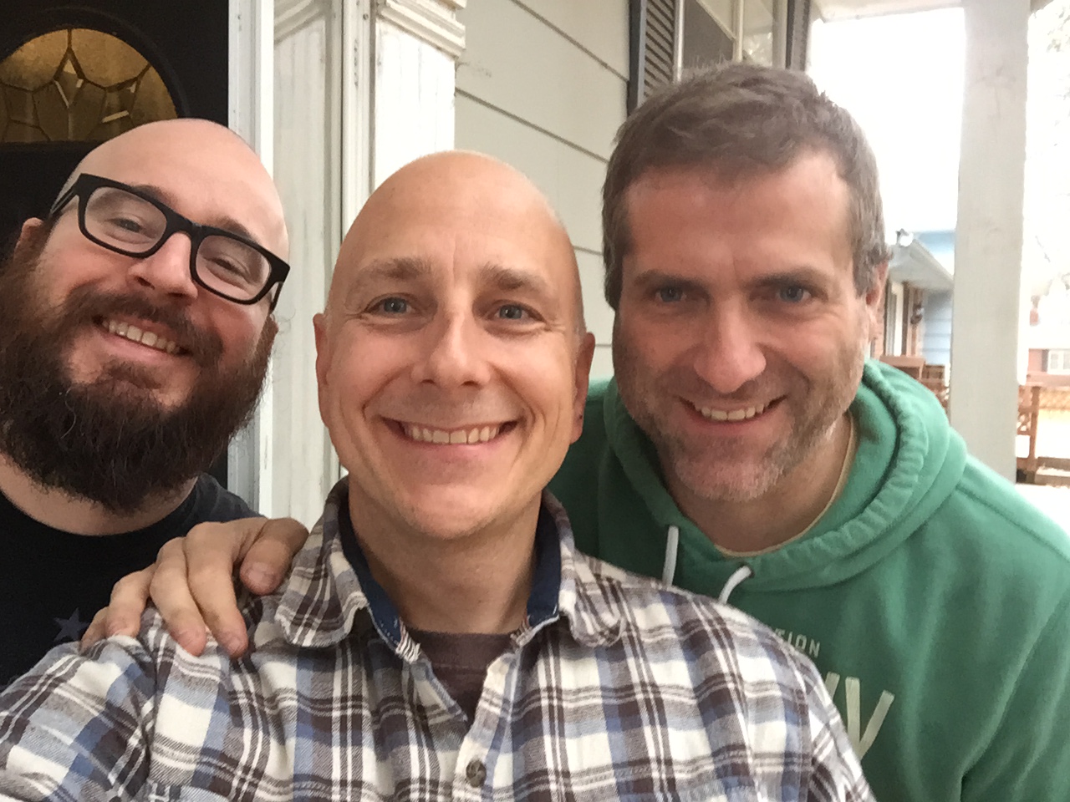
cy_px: 401
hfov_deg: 58.4
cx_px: 535
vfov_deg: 45.4
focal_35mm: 31
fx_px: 958
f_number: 2.2
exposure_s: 1/30
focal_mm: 2.65
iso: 160
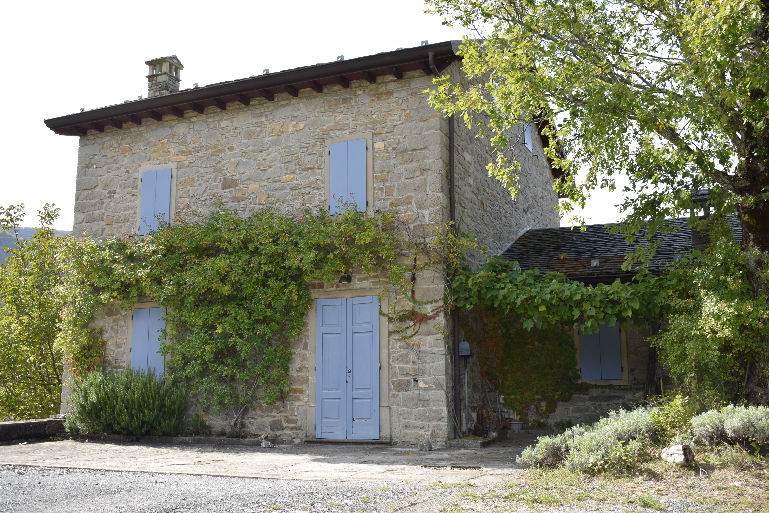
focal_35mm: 36
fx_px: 769
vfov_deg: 36.9
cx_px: 384
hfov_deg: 53.1
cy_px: 256
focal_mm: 24
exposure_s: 1/200
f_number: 8
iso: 100
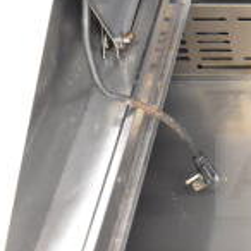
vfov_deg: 18.1
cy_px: 80
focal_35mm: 96
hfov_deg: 16.1
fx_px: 788
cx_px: 407
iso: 3200
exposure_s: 1/30
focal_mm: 18
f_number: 3.5
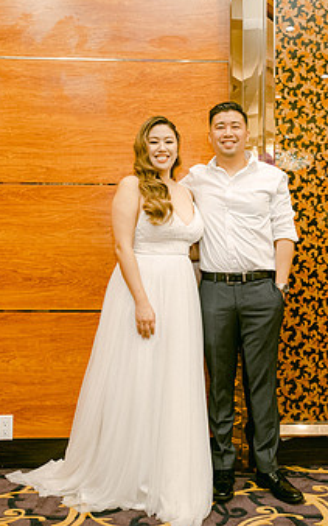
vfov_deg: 47.1
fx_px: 601
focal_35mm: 42
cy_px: 228
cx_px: 194
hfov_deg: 30.4
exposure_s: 1/125
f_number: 2.8
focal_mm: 16
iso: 800
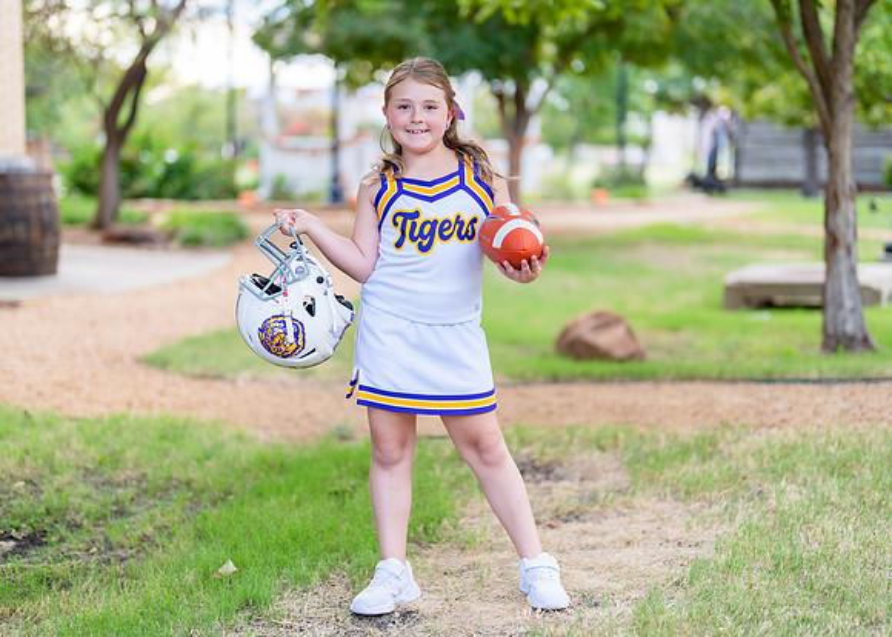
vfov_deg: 25.3
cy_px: 318
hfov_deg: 34.9
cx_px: 446
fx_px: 1417
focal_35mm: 56
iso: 125
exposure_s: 1/400
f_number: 1.2
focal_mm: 50
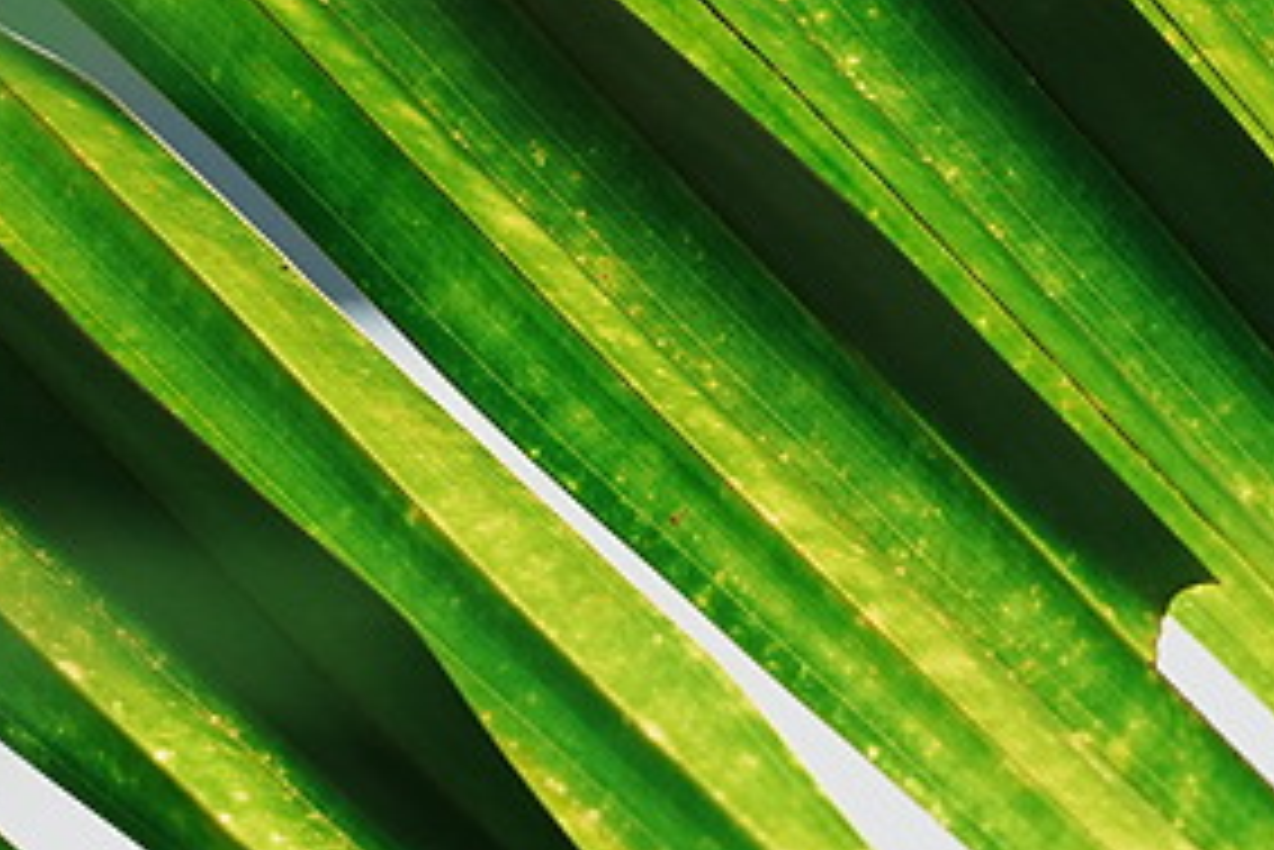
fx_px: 58596
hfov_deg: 1.2
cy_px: 585
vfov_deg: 0.8
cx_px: 752
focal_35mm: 1655
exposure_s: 1/200
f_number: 6.3
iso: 1250
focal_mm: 600
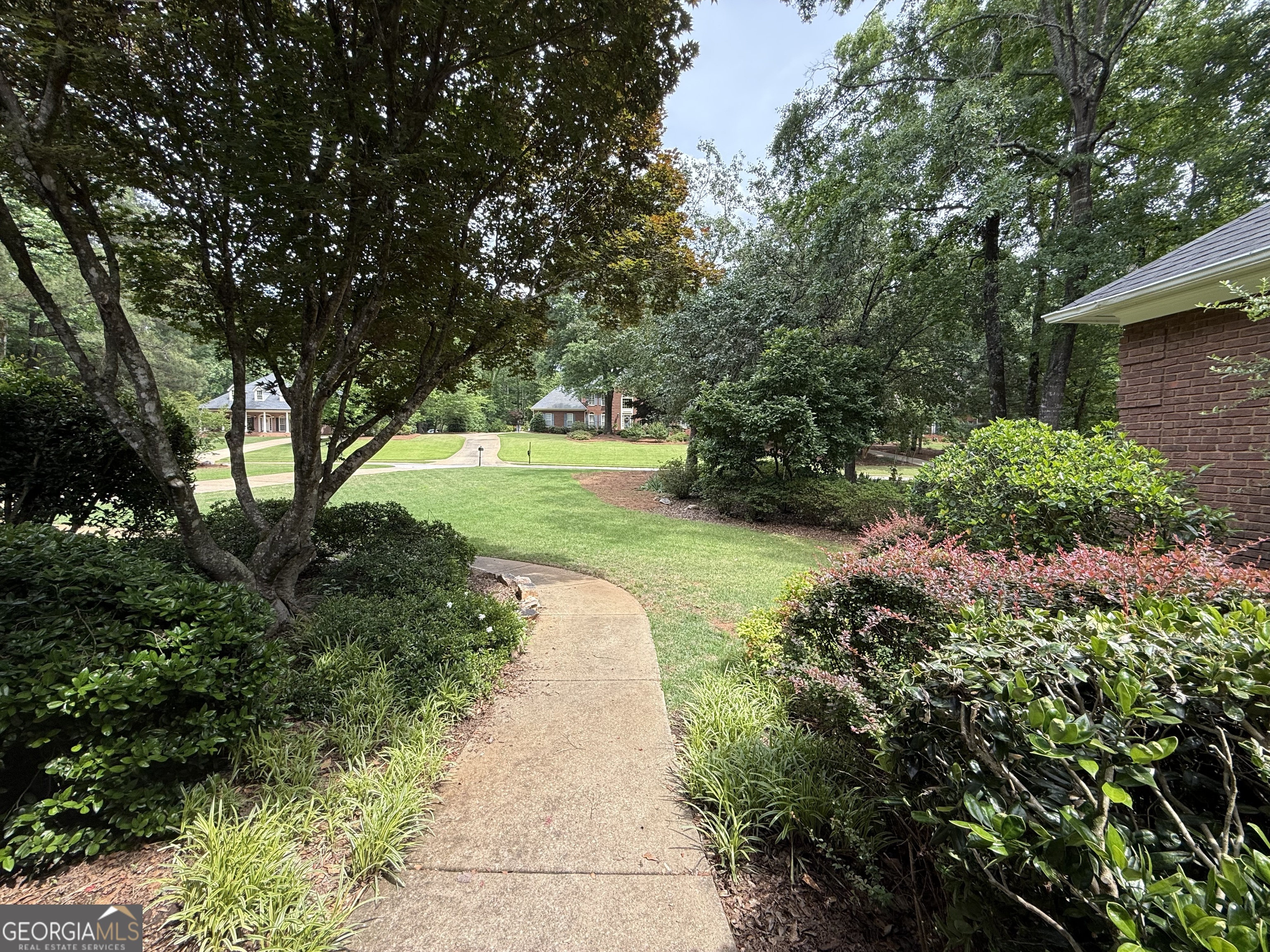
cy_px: 476
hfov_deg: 102.1
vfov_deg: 85.7
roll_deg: -0.8
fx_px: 514
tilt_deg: -3.3
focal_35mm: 14
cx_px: 635
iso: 50
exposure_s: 1/390
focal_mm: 2.22
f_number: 2.2
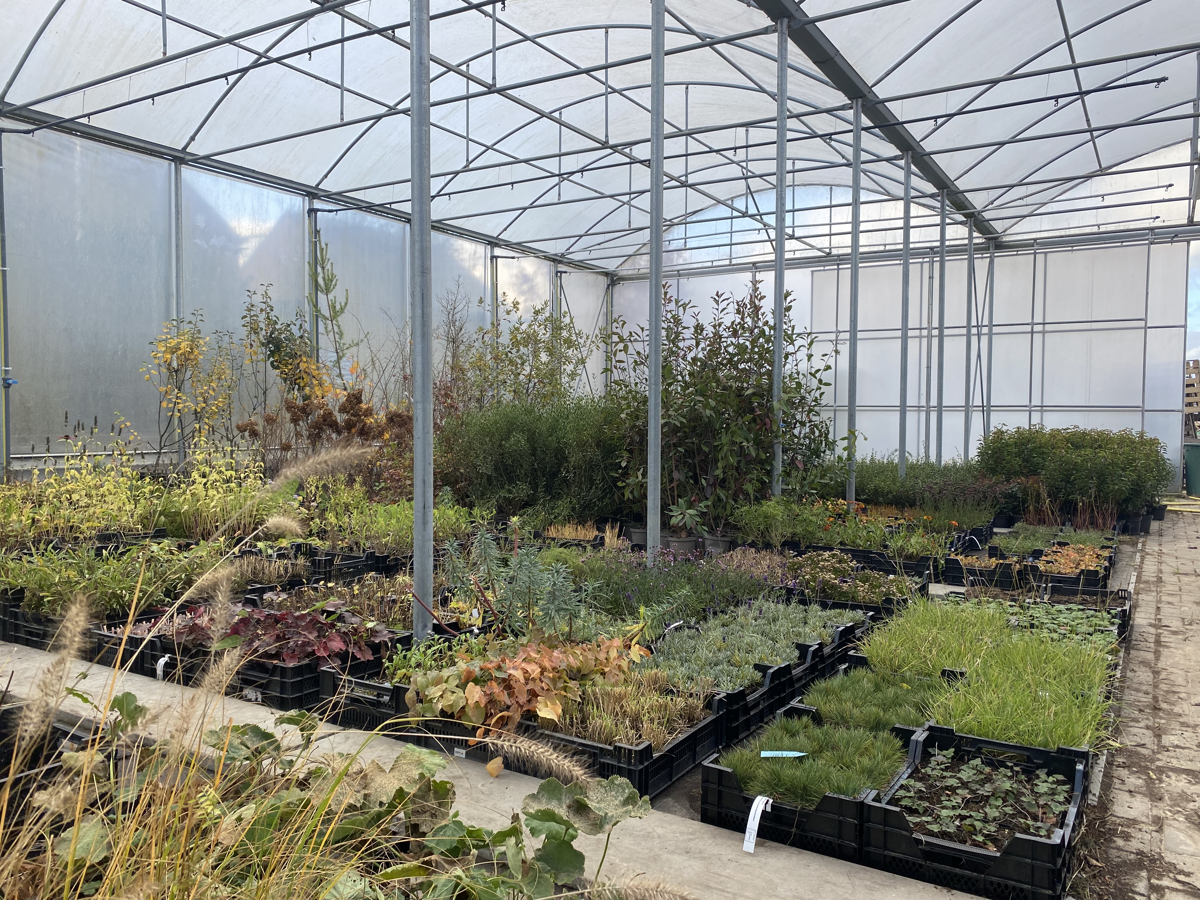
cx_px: 600
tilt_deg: -3.1
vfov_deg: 53.1
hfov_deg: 67.3
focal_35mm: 26
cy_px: 450
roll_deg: -2.0
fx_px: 901
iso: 32
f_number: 1.8
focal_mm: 4.25
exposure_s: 1/497
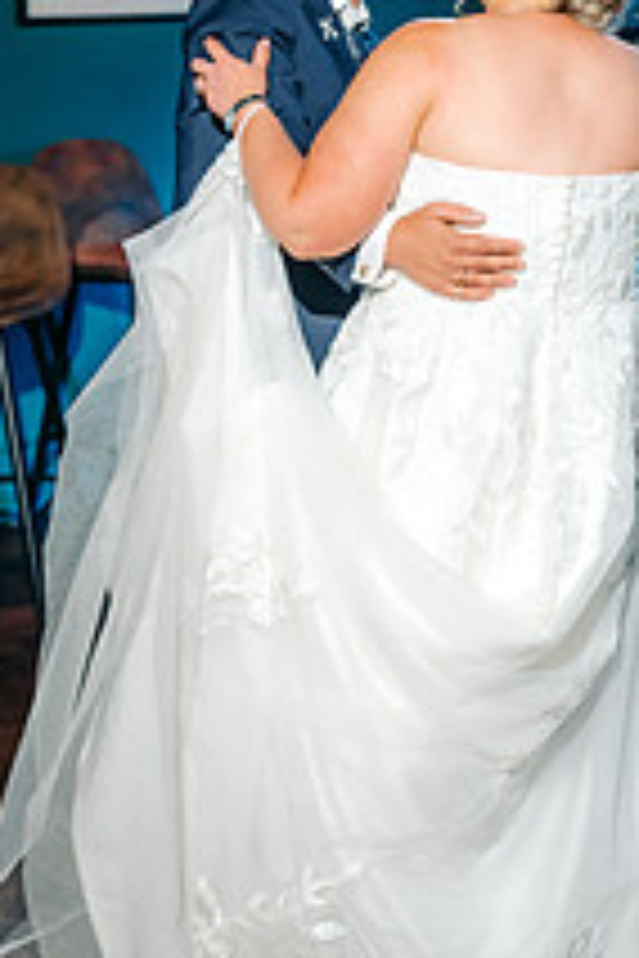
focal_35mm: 74
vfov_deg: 27.1
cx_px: 490
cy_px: 279
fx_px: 1970
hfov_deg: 18.3
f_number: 1.8
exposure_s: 1/200
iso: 400
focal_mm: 35
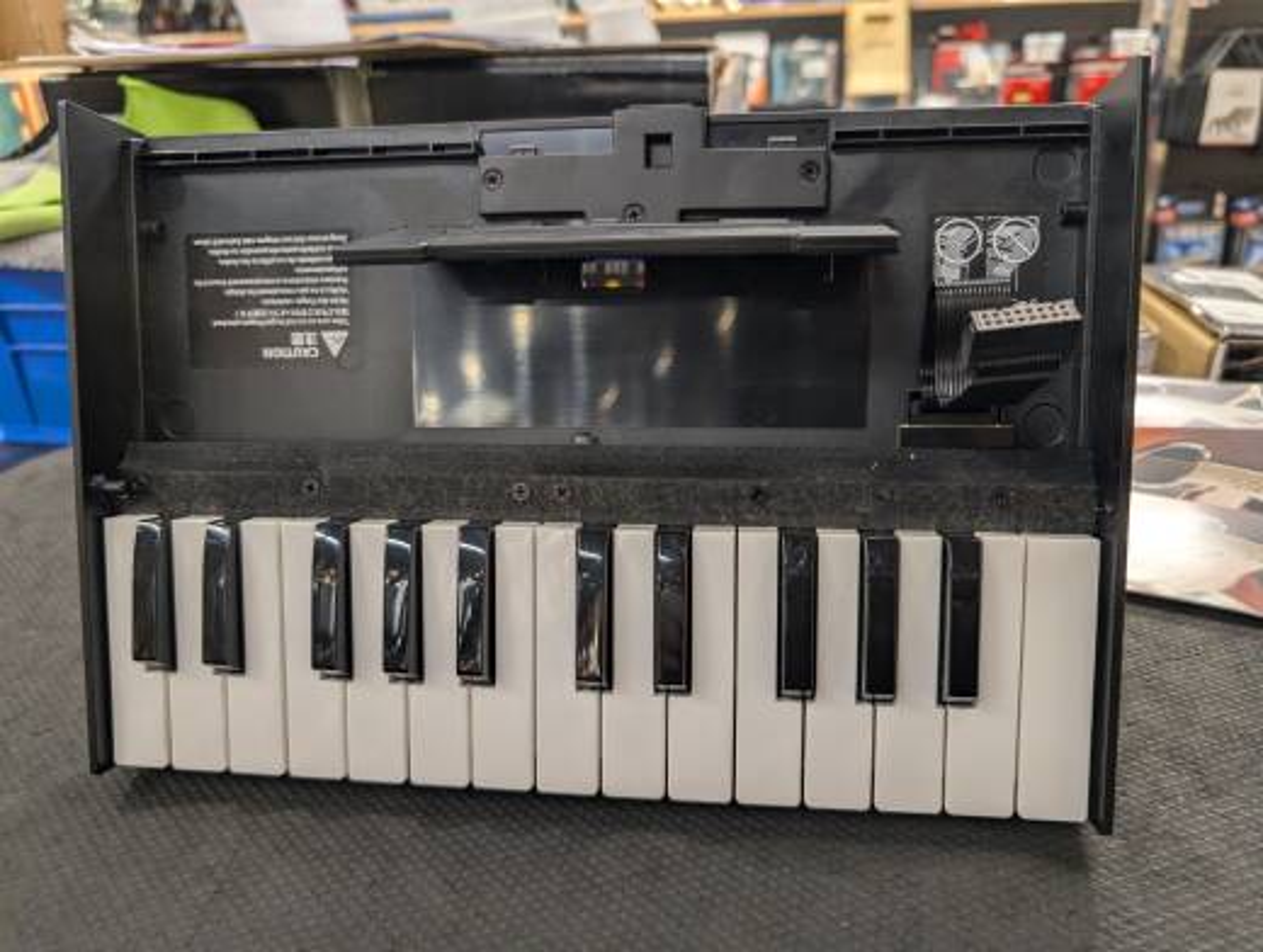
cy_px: 476
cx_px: 632
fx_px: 877
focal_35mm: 24
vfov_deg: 57.0
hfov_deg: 71.5
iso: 369
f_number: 1.68
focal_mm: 6.9
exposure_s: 1/191
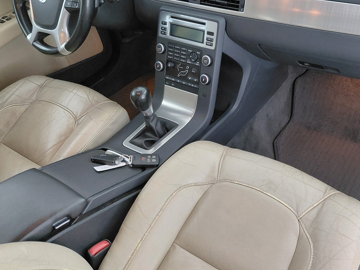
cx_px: 249
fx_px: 364
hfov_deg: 51.4
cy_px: 92
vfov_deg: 40.2
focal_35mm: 35
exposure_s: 1/25
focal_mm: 4.69
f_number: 1.8
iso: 400
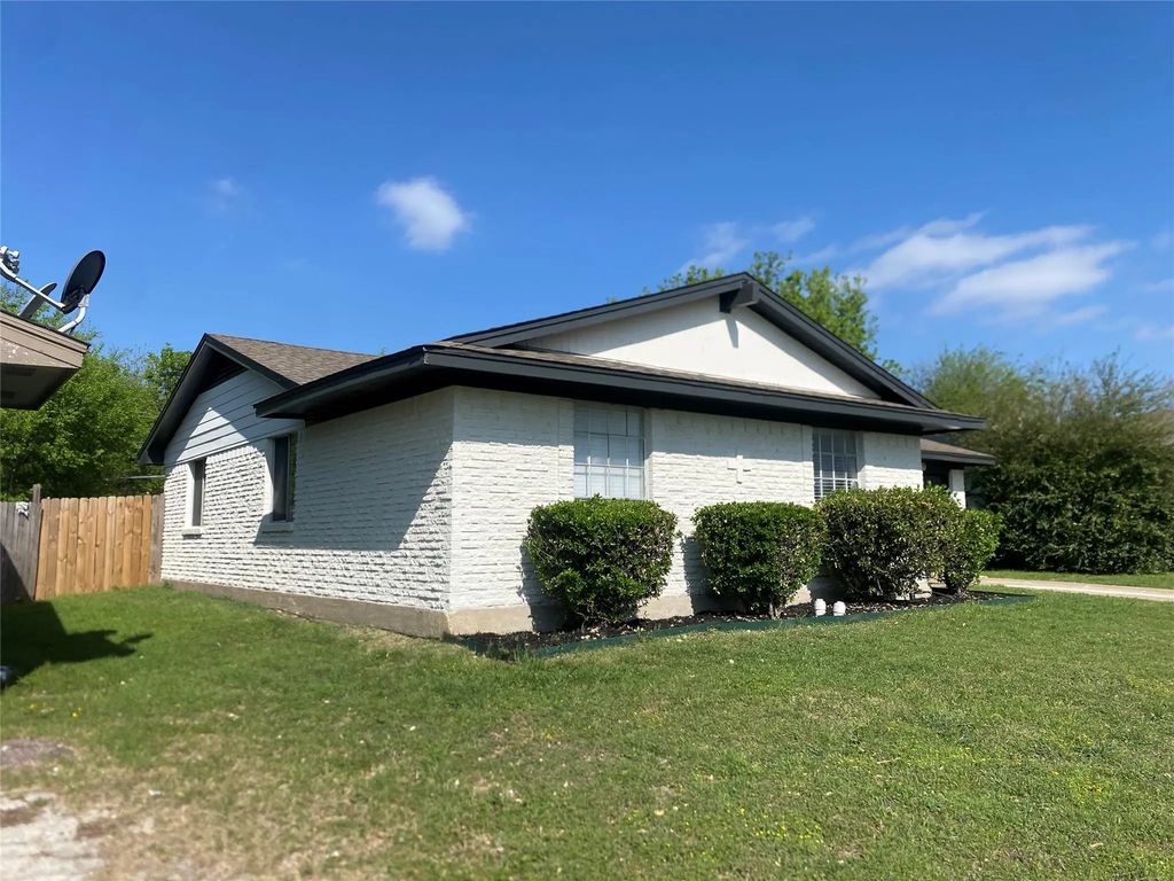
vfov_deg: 53.1
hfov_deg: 67.3
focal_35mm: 26
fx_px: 882
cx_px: 587
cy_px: 440
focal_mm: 4.25
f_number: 1.8
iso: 32
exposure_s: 1/3610
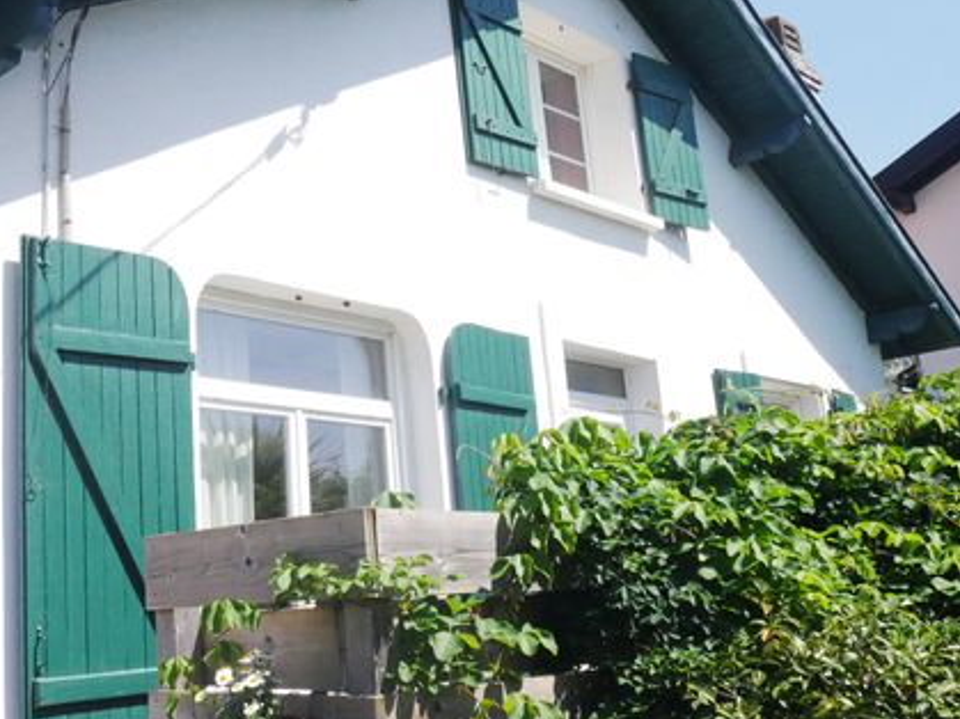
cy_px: 321
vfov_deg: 33.5
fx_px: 1192
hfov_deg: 42.9
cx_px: 277
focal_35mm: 43
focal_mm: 15
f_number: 9
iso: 3200
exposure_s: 1/4000
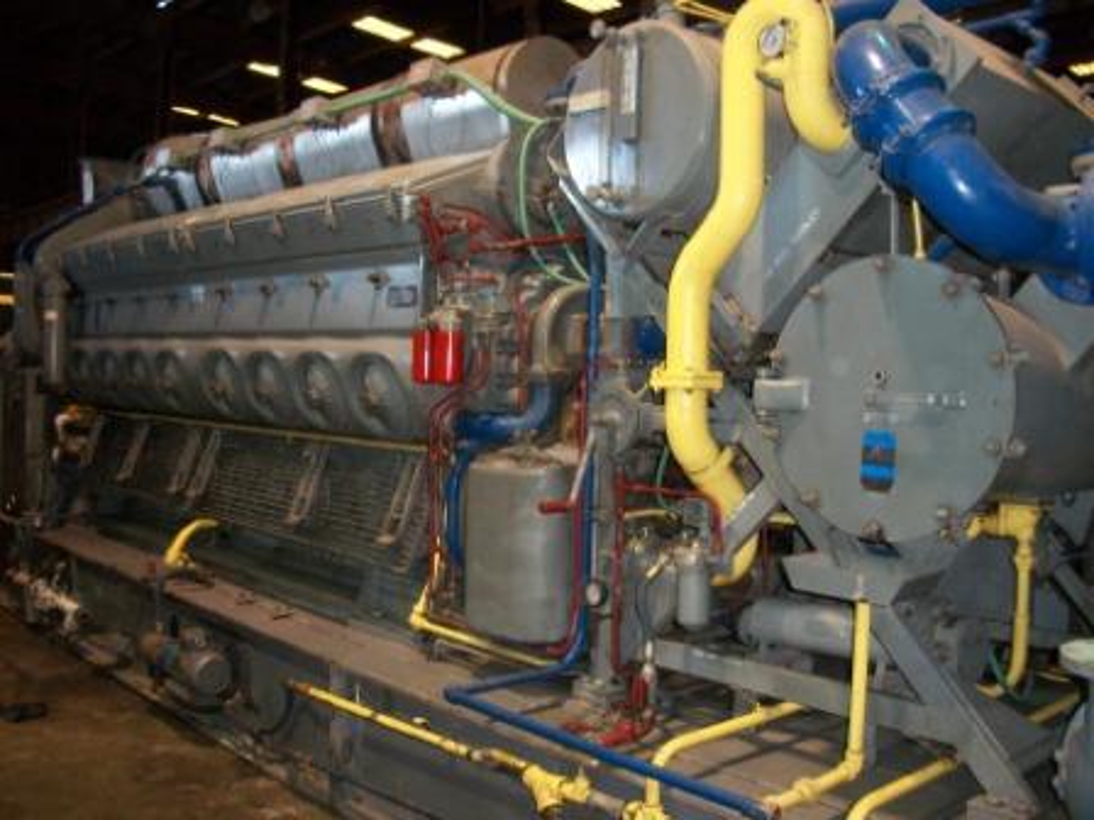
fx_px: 1106
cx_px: 547
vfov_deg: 40.7
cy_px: 410
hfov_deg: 52.6
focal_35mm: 35
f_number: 3.1
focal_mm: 6.3
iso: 320
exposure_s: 1/60
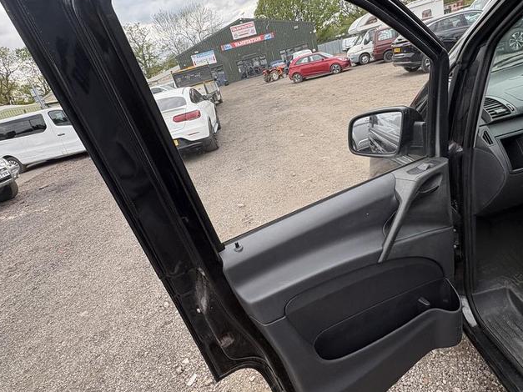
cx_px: 289
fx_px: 302
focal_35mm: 20
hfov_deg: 81.5
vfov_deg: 65.9
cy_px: 187
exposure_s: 1/254
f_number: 2.2
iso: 40
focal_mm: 2.22
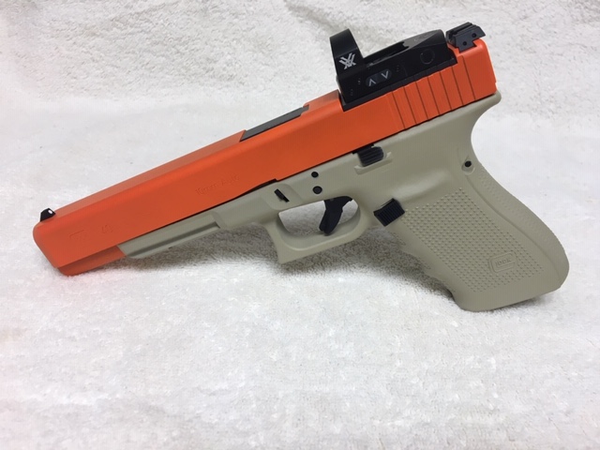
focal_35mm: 29
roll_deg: -3.6
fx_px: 503
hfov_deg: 61.7
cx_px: 300
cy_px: 225
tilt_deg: -28.7
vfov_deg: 48.2
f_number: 2.2
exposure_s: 1/30
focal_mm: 4.15
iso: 32
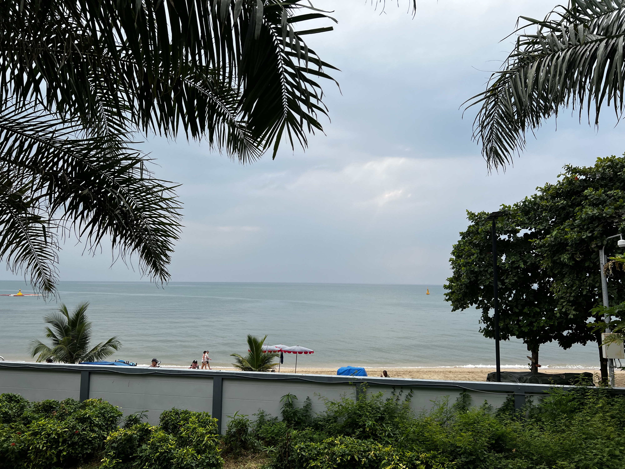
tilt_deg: +5.9
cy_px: 234
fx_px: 469
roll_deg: -0.4
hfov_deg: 67.3
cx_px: 312
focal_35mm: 26
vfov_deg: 53.1
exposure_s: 1/1972
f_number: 1.5
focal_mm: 5.7
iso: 50
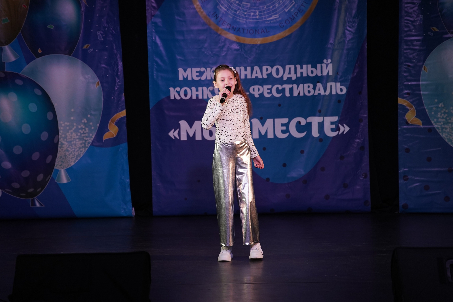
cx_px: 226
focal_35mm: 150
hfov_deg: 13.7
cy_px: 151
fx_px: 1887
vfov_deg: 9.1
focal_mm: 150
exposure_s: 1/400
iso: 1600
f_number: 4
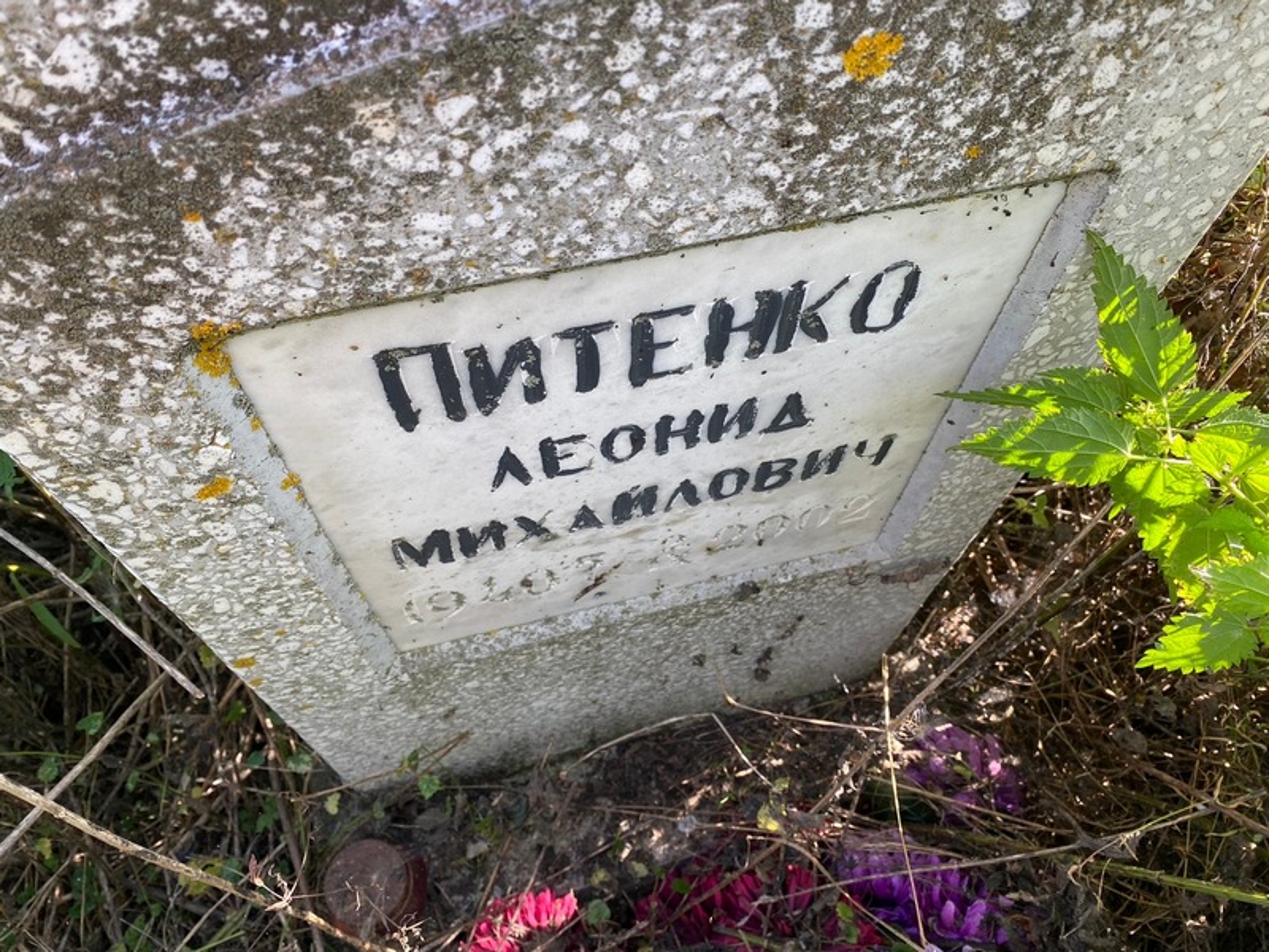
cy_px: 476
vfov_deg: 53.1
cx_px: 634
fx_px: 953
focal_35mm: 26
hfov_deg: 67.3
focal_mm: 4.25
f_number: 1.8
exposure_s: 1/122
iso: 40
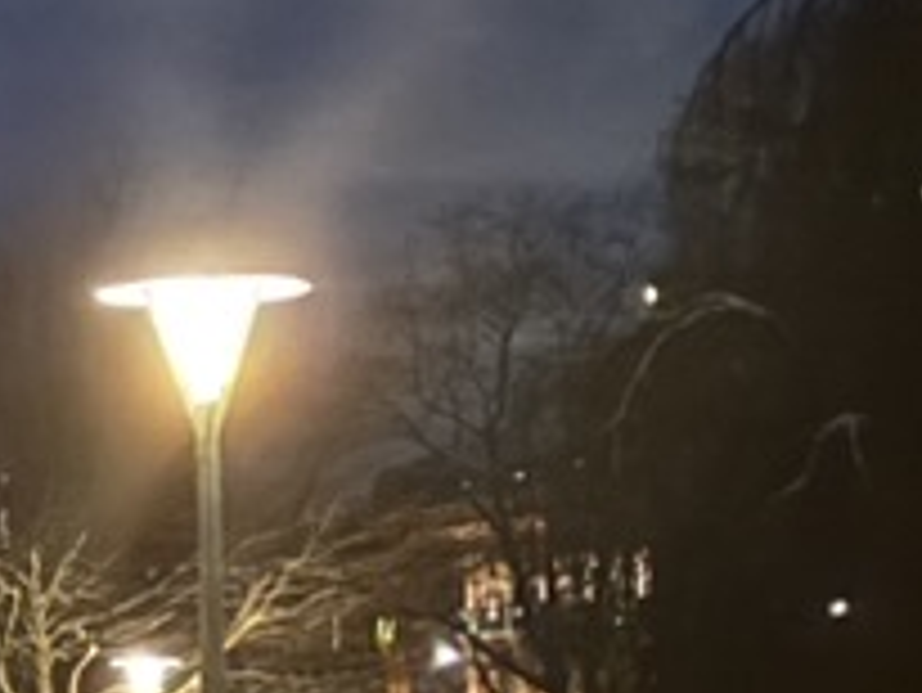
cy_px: 490
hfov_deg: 13.5
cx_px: -783
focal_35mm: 130
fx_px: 3465
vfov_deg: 11.4
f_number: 1.6
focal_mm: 5.96
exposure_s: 1/9
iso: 1250
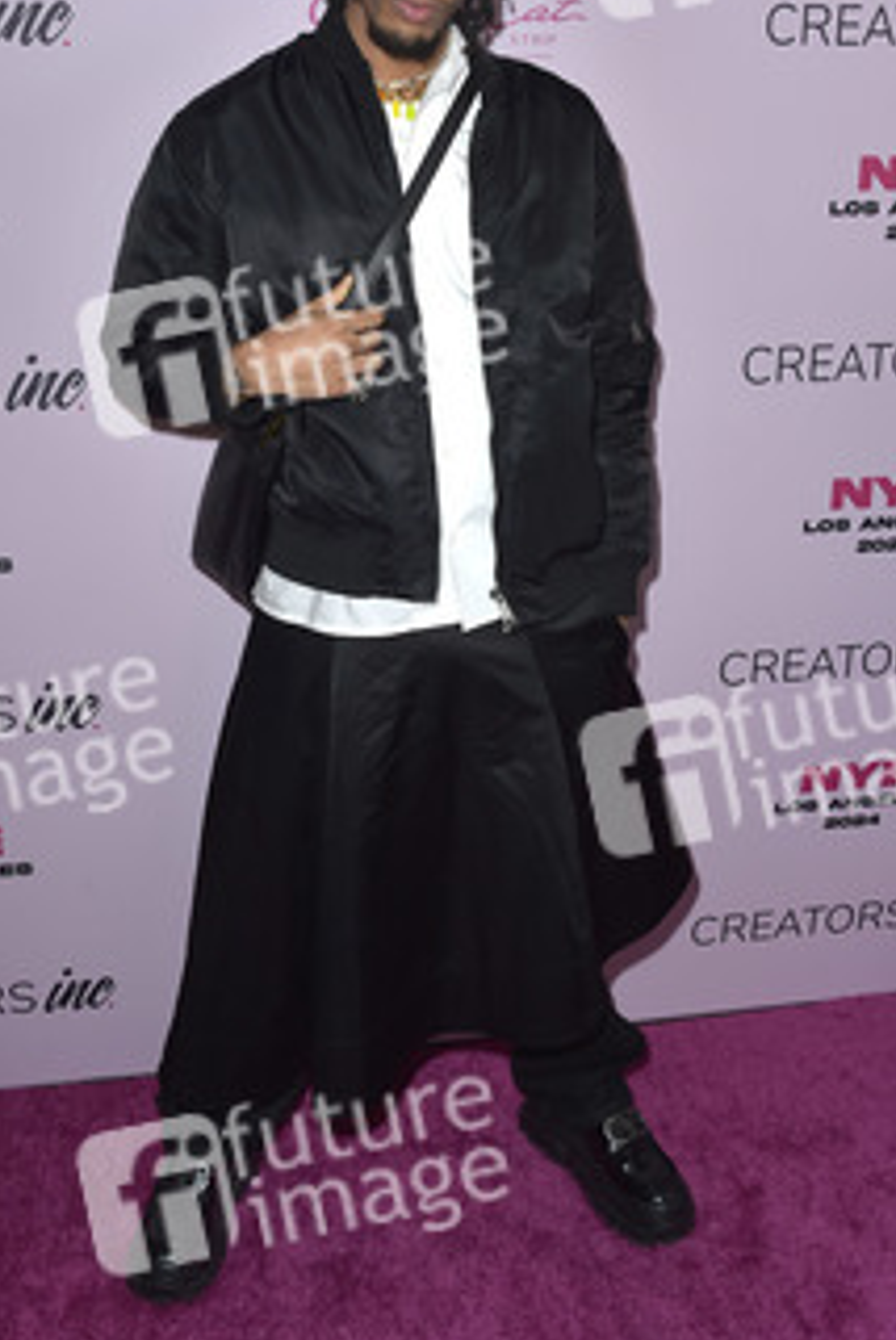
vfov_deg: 48.2
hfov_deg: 33.5
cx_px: 417
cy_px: 549
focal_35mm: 40
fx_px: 1490
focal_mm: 32
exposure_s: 1/250
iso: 200
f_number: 7.1
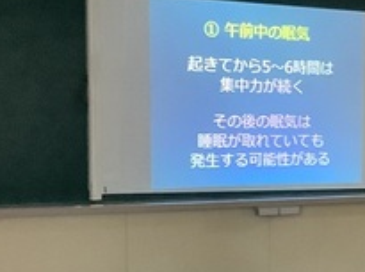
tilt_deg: -8.9
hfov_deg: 20.0
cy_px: 265
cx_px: 292
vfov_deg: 15.0
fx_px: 1021
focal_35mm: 97
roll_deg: -0.9
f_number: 2.4
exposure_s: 1/33
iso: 400
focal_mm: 3.3
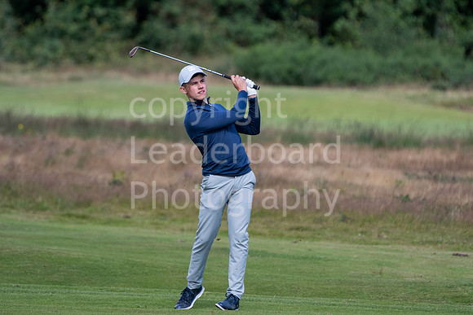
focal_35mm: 630
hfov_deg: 3.3
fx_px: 8279
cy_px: 158
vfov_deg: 2.2
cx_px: 236
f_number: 5.6
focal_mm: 420
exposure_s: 1/1600
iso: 800
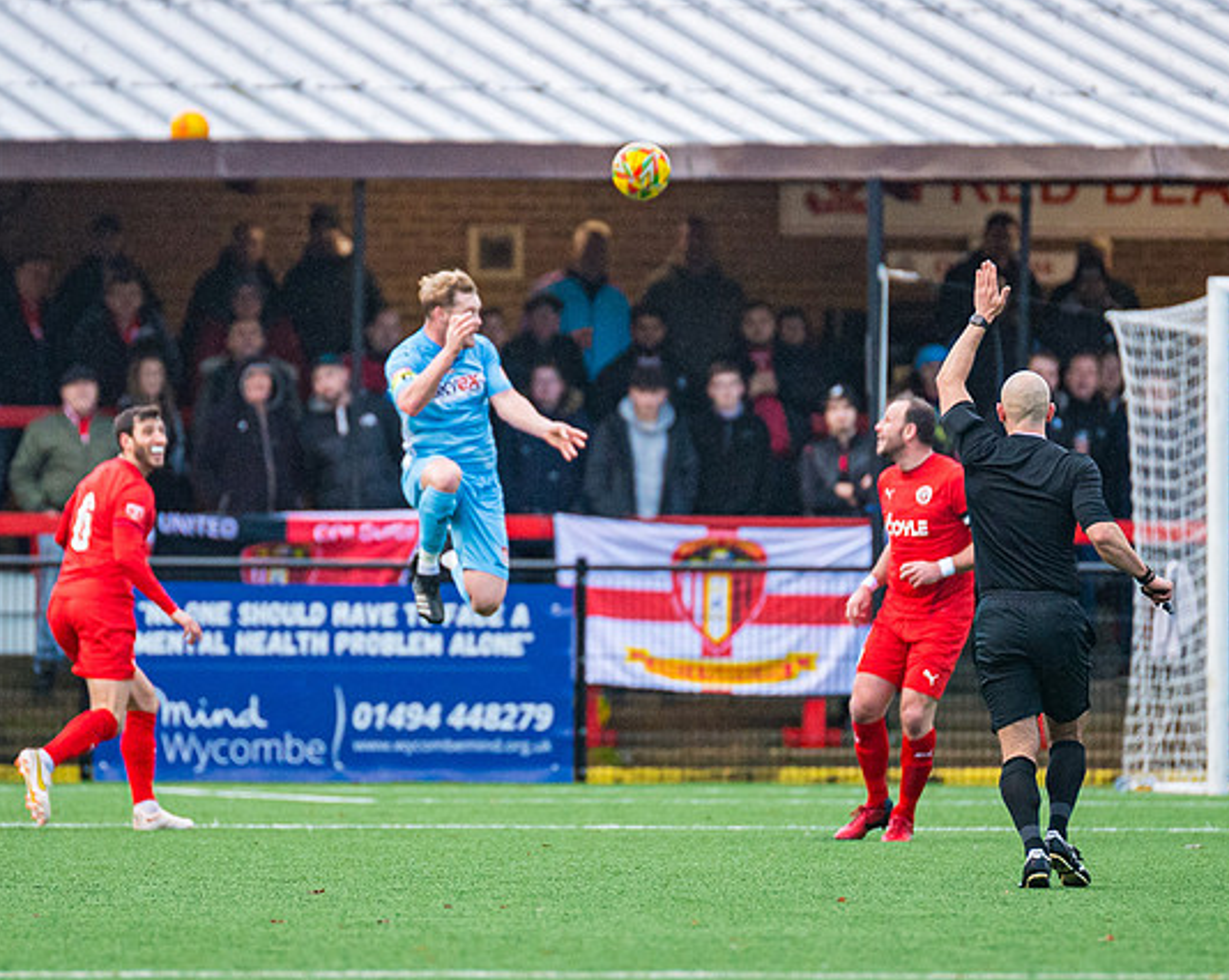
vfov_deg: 2.5
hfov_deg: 3.2
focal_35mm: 613
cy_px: 520
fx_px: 22273
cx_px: 574
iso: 1600
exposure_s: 1/1600
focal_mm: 300
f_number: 2.8
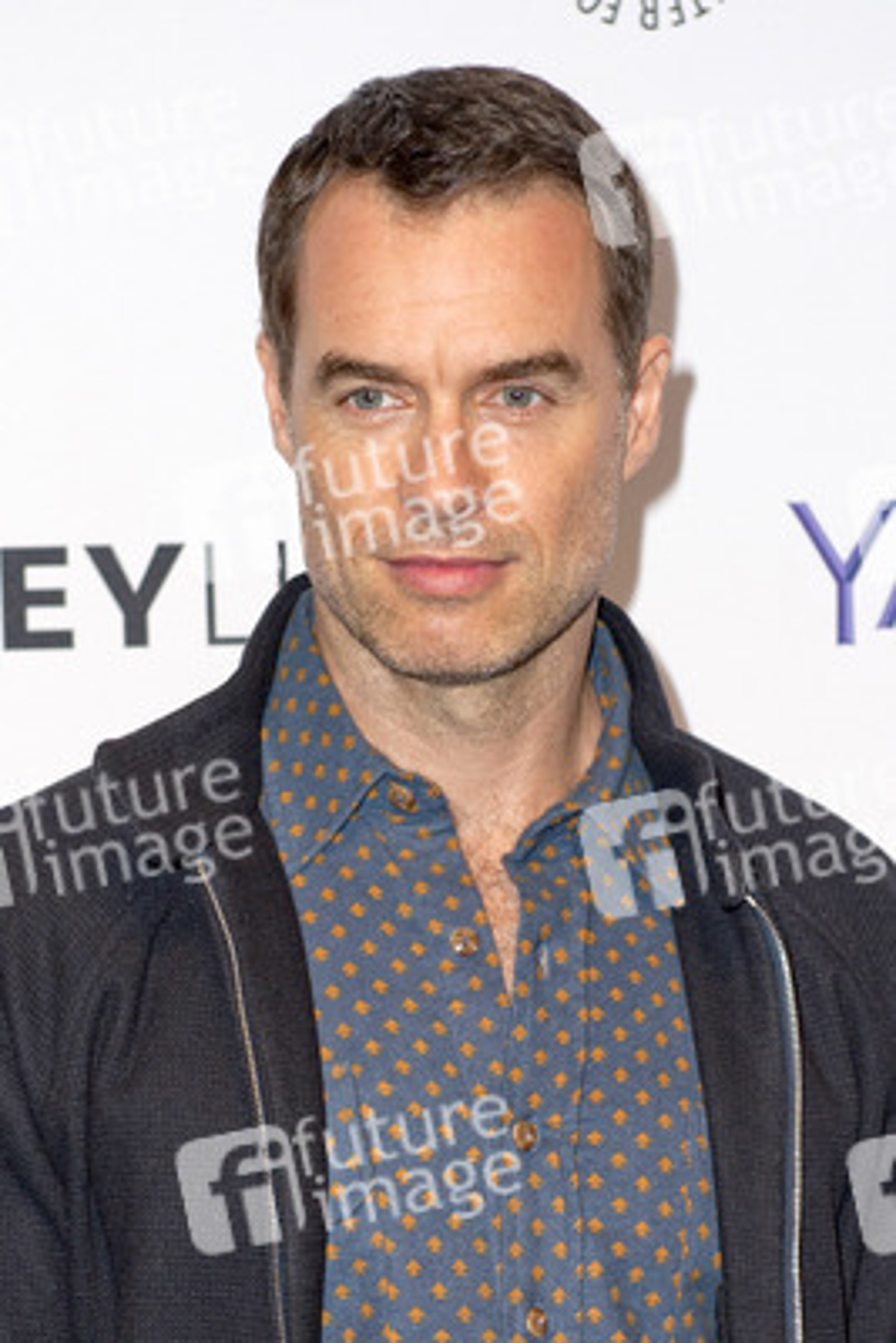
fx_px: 2611
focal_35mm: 70
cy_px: 672
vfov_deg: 28.8
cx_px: 448
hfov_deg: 19.5
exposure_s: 1/400
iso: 400
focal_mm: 70
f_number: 4
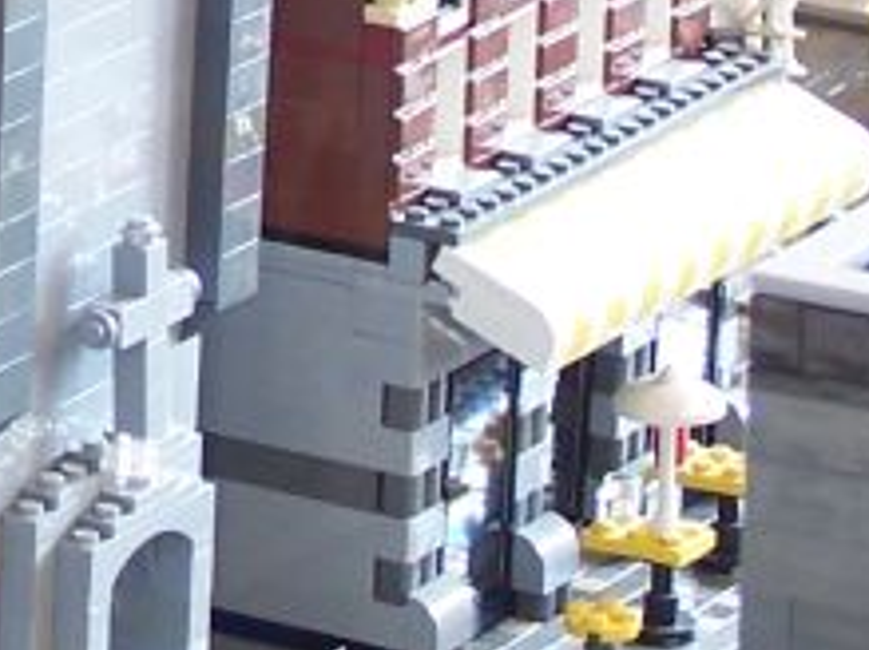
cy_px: -285
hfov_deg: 5.6
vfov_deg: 4.2
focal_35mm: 351
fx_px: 8807
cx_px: -377
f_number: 3.2
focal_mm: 12.4
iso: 80
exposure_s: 1/4
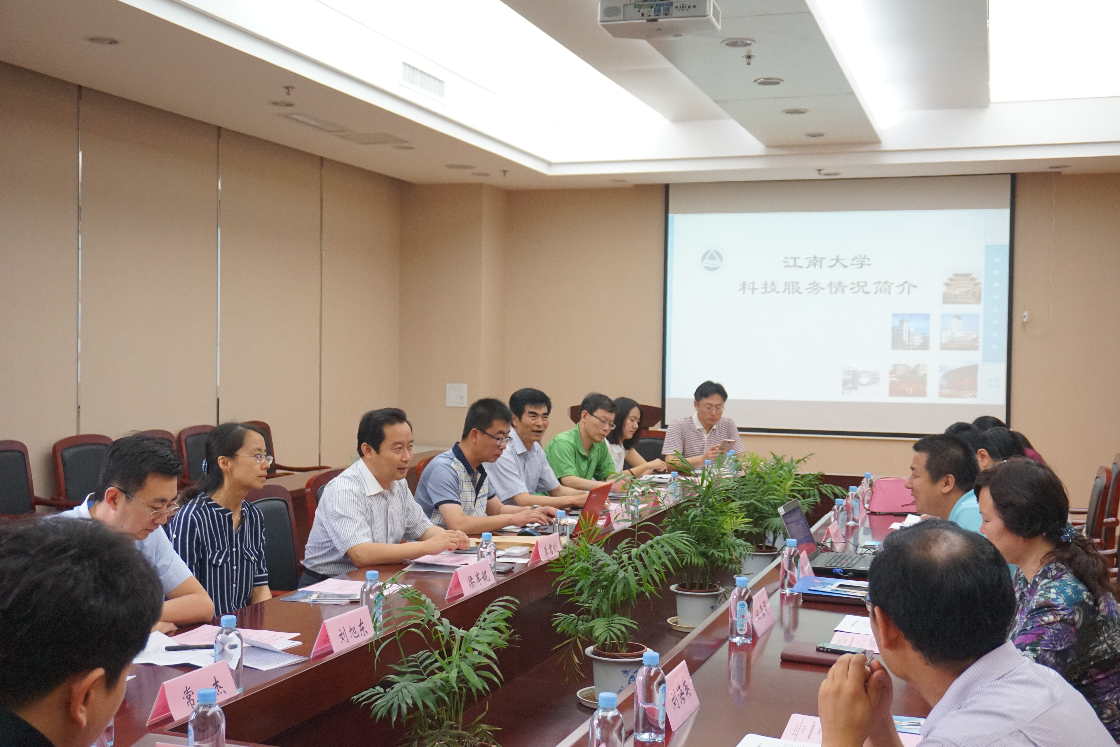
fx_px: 1260
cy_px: 374
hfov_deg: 47.9
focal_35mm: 40
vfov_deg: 33.0
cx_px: 560
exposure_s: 1/160
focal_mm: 27
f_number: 4.5
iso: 2000
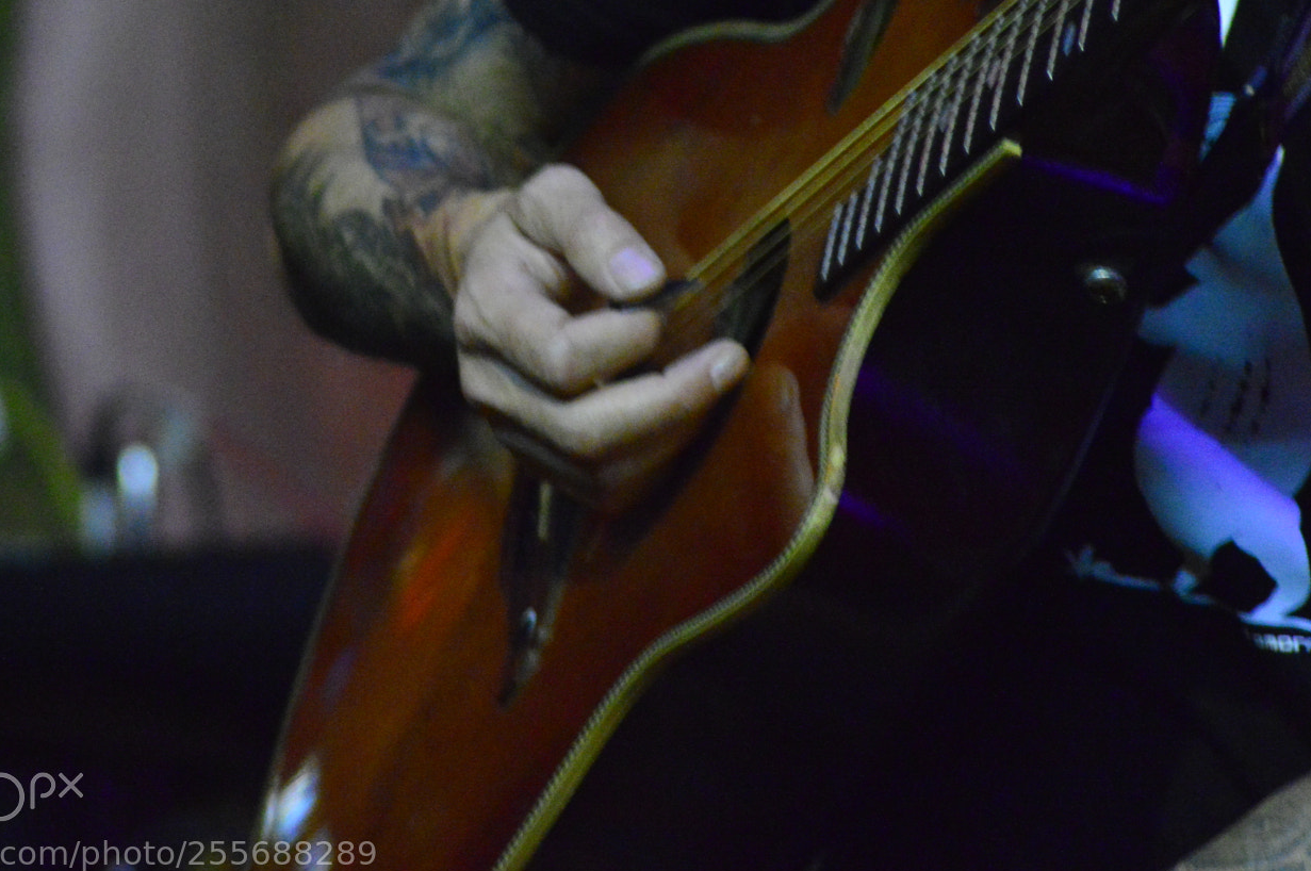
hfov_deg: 5.3
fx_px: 14187
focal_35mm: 390
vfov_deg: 3.5
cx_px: 671
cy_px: 371
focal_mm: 200
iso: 6400
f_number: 4.8
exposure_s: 1/60
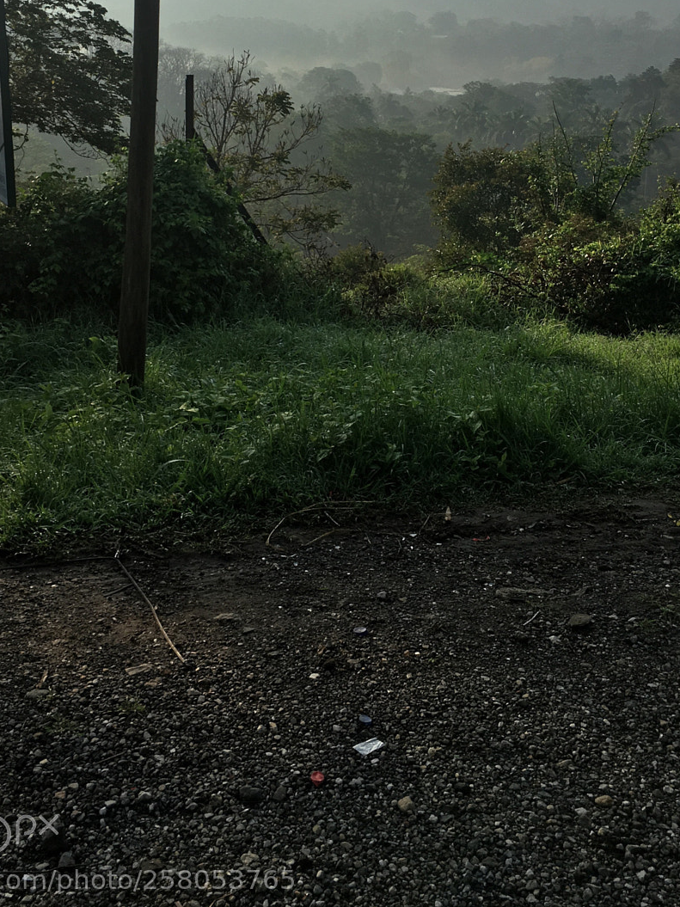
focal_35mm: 44
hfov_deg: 32.9
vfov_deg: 42.0
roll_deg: -1.2
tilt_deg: -8.4
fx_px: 1153
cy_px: 260
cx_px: 361
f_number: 2.2
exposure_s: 1/2137
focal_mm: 4.15
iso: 25
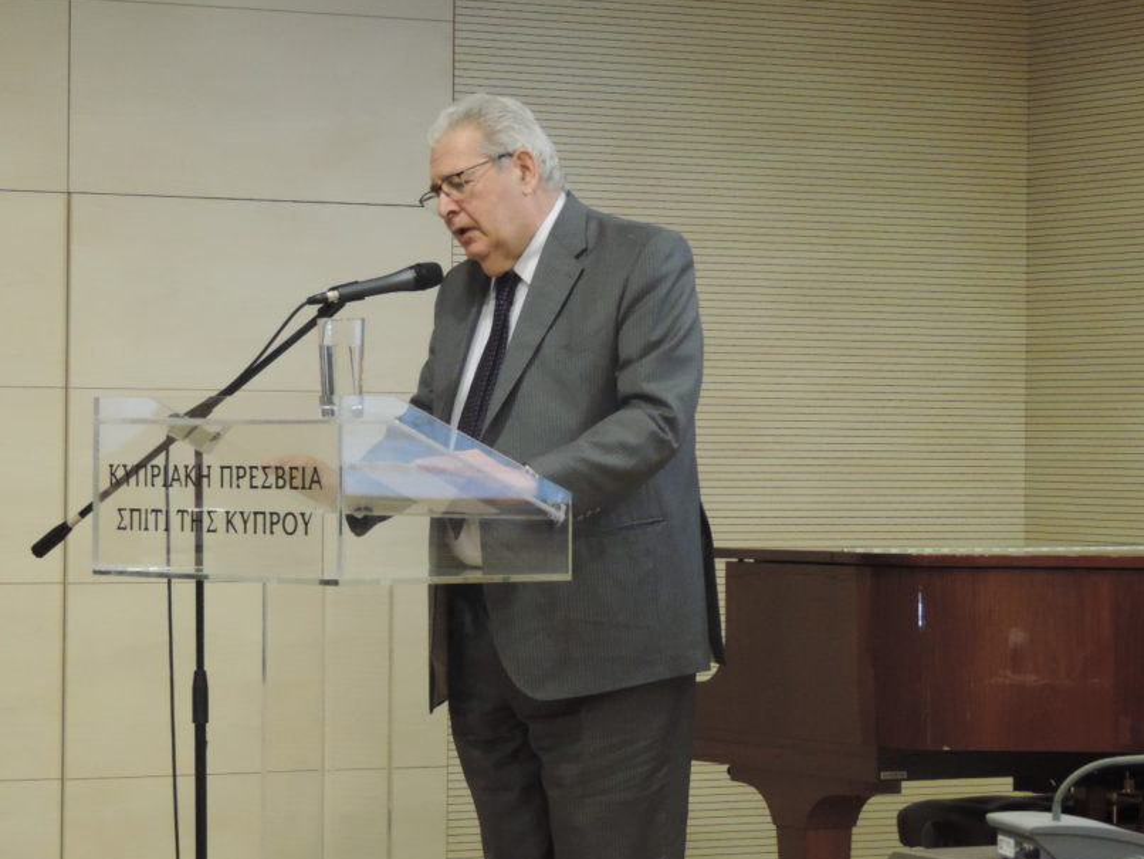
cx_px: 466
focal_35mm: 127
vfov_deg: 11.7
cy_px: 426
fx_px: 4198
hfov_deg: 15.5
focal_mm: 17.8
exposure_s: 1/25
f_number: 4.1
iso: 720
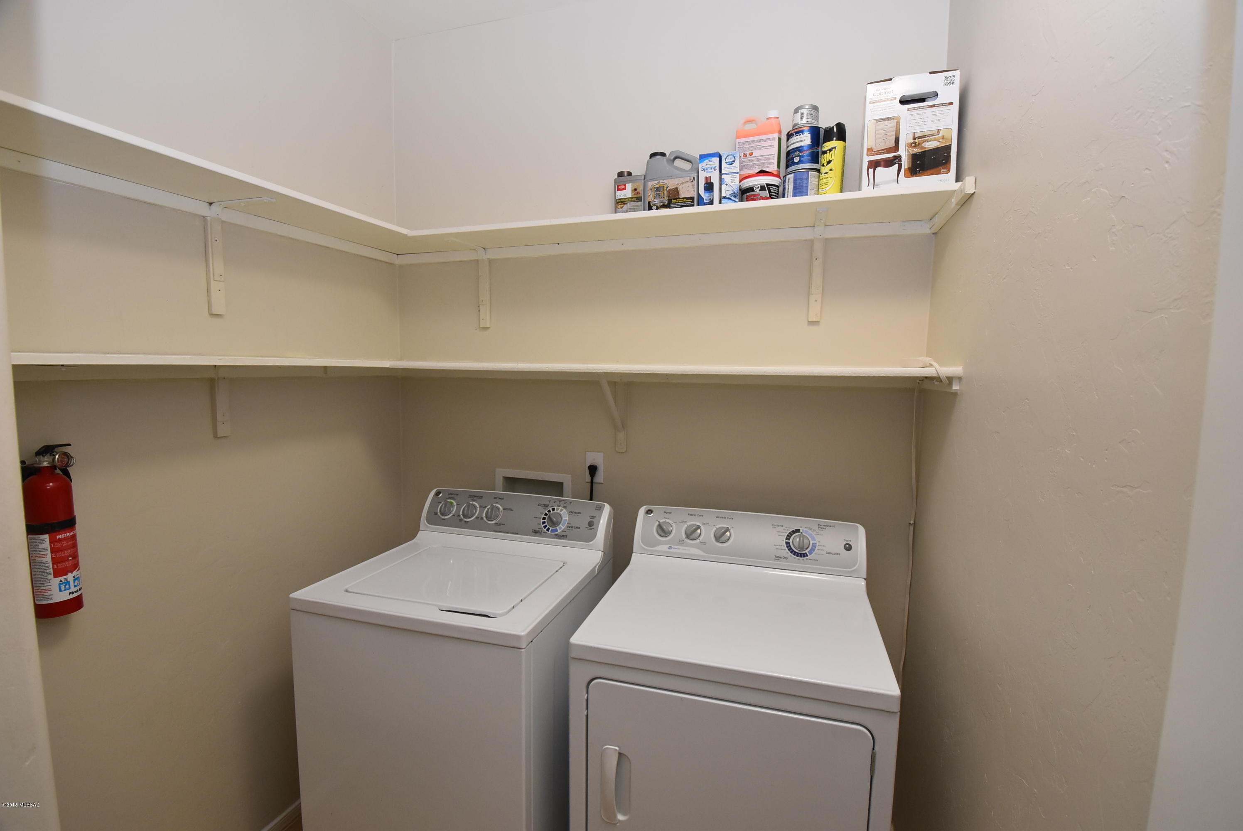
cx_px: 622
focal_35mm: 15
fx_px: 518
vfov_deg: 77.4
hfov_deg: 100.3
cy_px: 416
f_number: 5
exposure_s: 1/100
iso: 800
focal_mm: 10
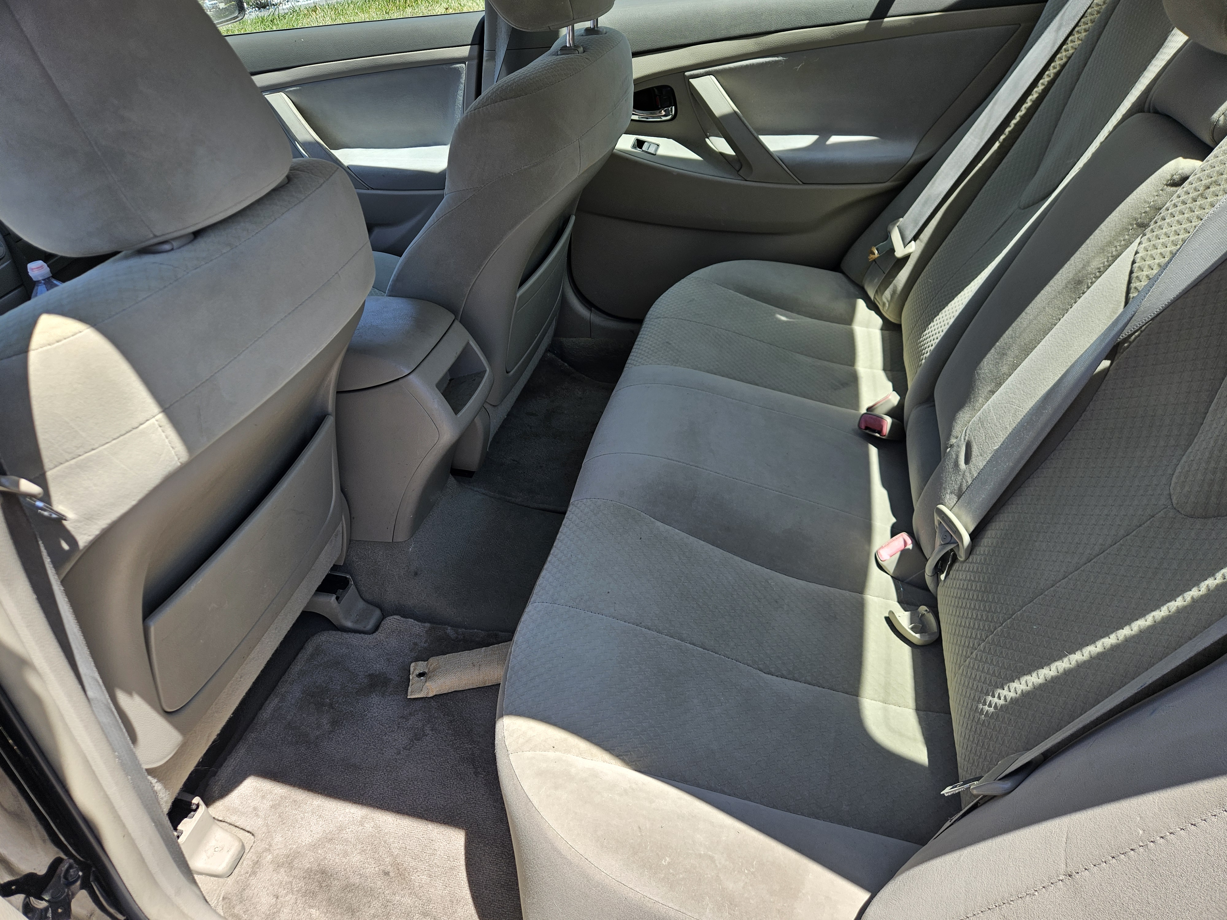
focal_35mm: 23
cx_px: 614
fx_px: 815
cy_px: 460
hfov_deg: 73.9
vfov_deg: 58.9
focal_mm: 5.4
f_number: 1.8
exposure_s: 1/407
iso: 25
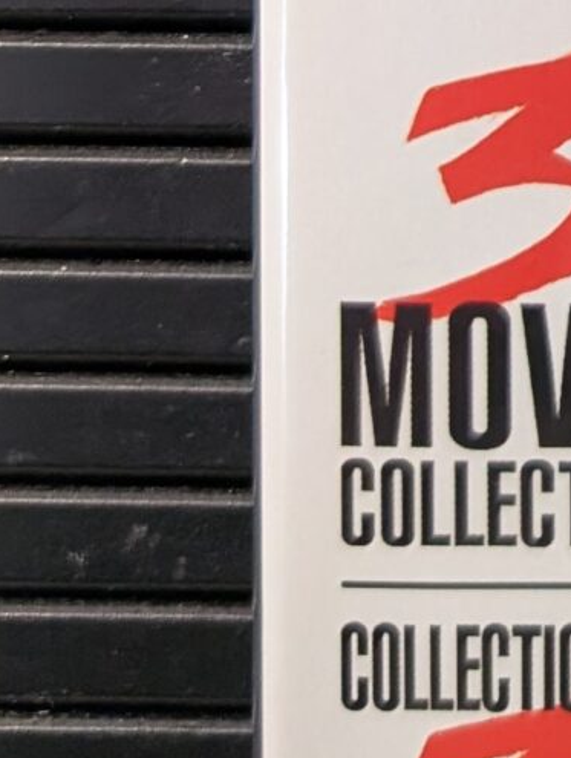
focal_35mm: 124
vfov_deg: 14.5
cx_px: 1223
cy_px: -478
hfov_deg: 10.7
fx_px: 2719
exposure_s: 1/120
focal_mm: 6.9
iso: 805
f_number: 1.68
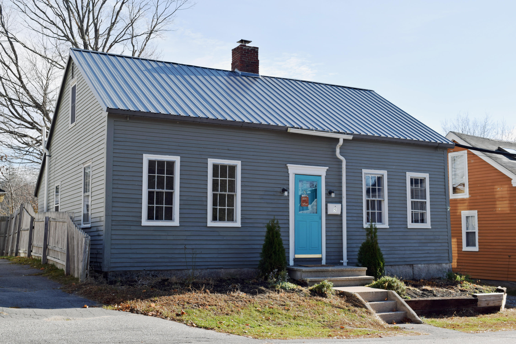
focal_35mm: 44
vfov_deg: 30.8
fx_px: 623
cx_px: 258
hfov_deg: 45.0
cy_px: 172
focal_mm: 29
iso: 100
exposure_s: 1/200
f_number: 9
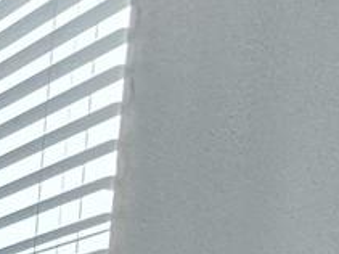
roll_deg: +1.2
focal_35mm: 106
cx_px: -893
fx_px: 1037
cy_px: 630
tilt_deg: -8.8
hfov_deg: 9.2
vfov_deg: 11.3
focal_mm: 2.22
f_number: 2.2
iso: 100
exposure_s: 1/120
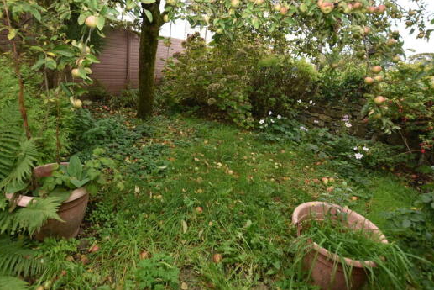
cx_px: 197
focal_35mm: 19
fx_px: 229
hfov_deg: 86.7
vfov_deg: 63.6
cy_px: 108
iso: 200
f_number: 5
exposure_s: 1/100
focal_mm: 10
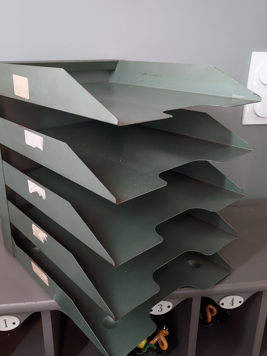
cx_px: 117
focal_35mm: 29
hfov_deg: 48.1
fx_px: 298
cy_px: 168
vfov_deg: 61.6
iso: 400
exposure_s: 1/24
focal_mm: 4.6
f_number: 1.8
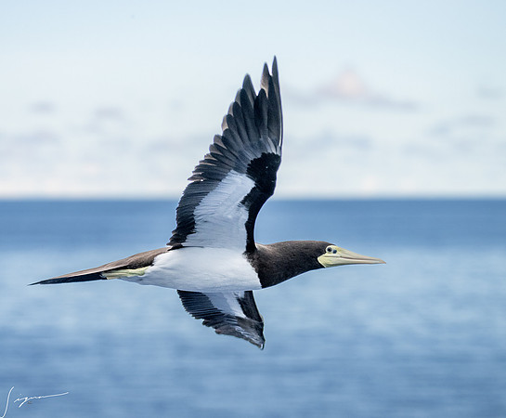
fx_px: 3507
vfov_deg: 6.8
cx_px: 228
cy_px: 185
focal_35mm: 231
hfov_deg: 8.3
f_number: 5.6
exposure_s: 1/2000
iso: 800
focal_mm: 165
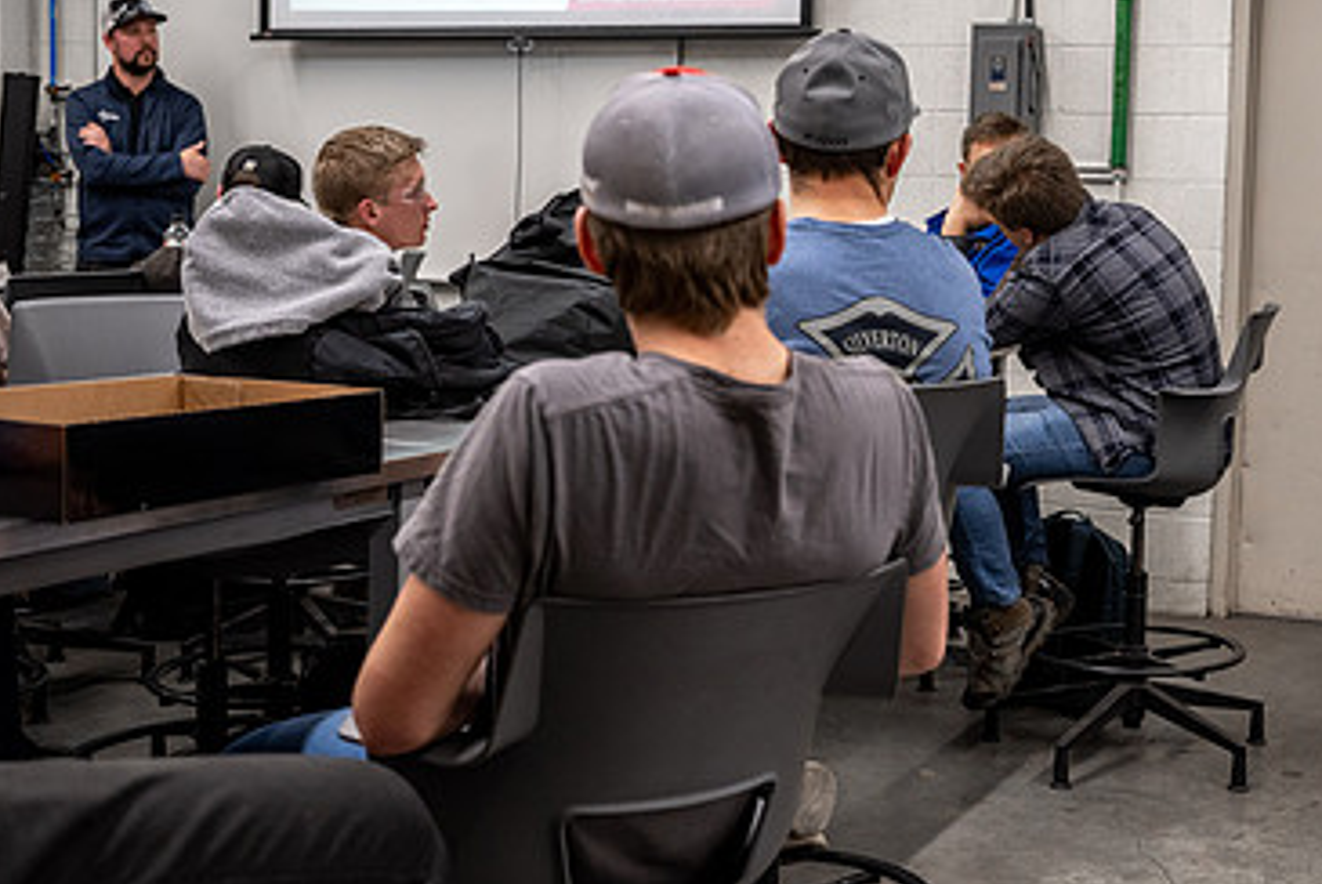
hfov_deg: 36.9
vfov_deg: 25.5
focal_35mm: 53
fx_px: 1948
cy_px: 349
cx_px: 938
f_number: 2.8
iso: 800
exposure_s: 1/250
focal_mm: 31
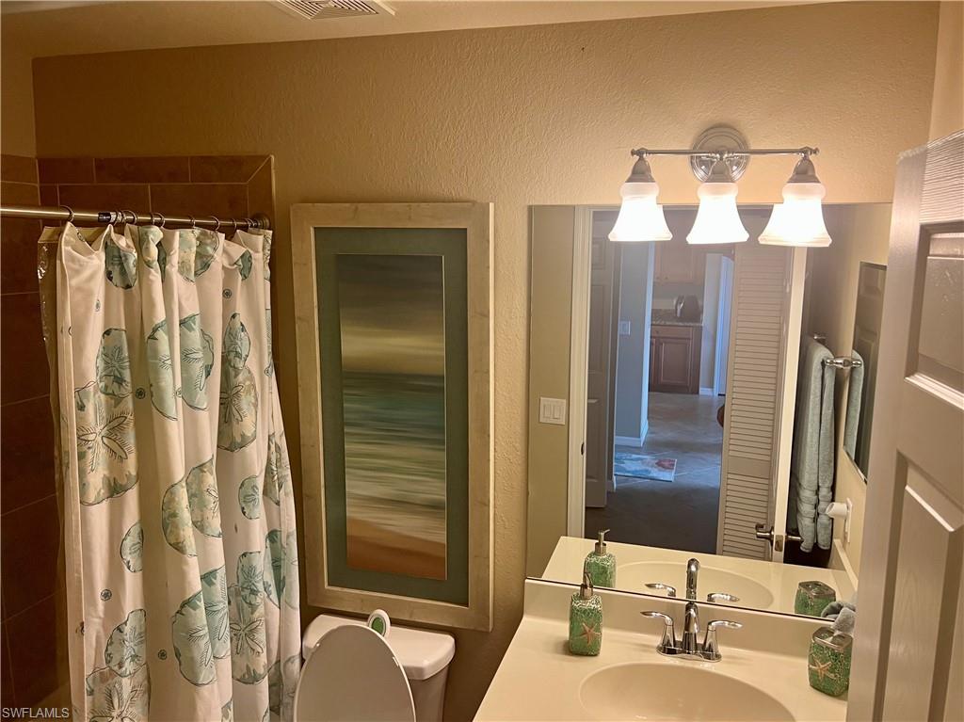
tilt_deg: -10.0
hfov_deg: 67.3
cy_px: 361
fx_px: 724
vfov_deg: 53.0
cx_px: 482
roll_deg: -0.4
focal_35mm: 26
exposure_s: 1/60
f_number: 1.5
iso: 100
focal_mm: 5.7
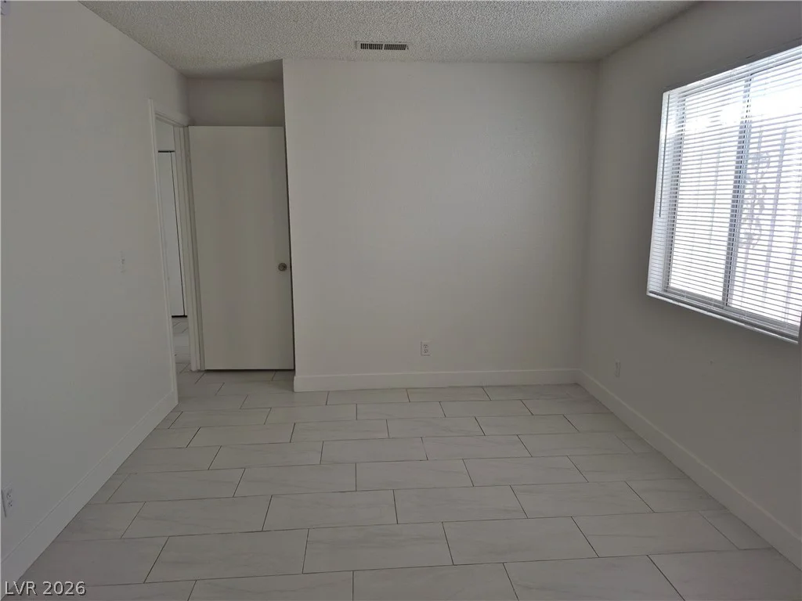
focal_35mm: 23
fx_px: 533
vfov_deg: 58.9
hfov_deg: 73.9
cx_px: 401
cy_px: 300
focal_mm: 5.4
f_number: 1.8
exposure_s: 1/120
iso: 50
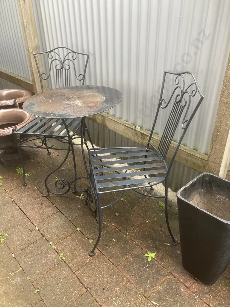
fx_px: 248
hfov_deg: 49.7
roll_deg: +1.2
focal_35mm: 28
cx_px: 115
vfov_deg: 63.4
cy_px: 154
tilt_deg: -30.0
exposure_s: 1/72
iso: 80
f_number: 1.8
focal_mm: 3.99
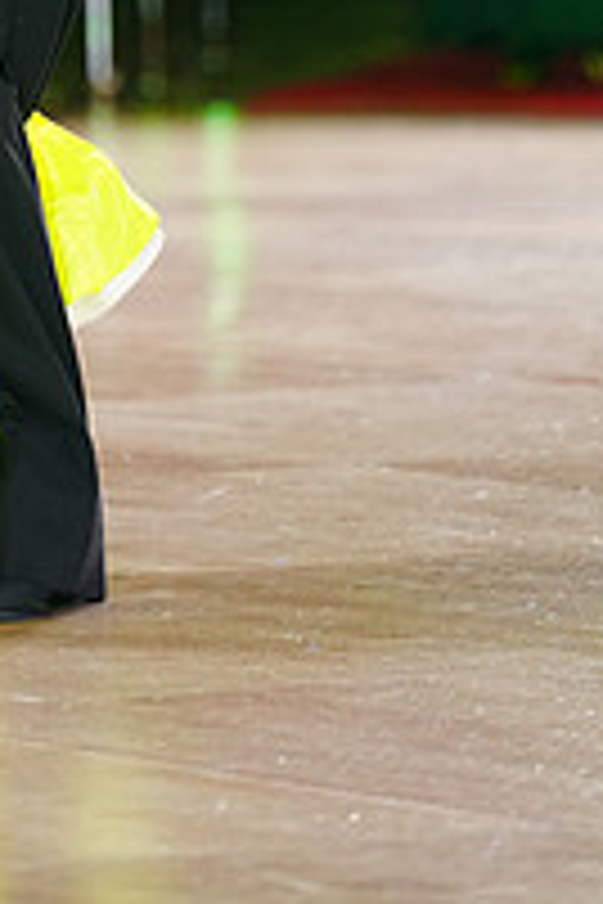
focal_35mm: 432
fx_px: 10853
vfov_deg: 4.7
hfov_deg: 3.2
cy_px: -333
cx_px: -259
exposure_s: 1/320
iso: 2500
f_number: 2.8
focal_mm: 150
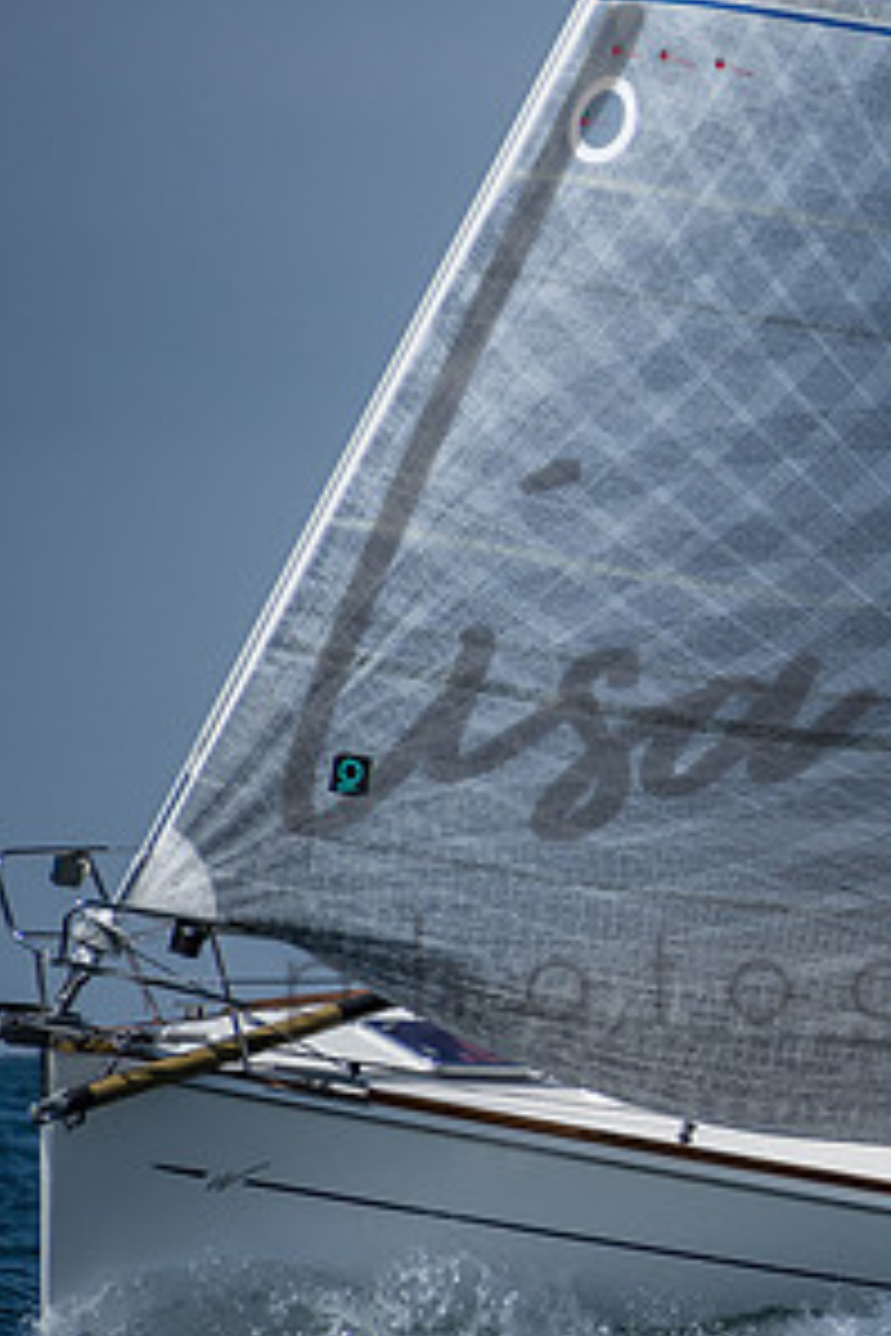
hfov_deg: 2.4
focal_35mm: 580
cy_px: 754
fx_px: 21531
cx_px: 1955
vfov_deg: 3.6
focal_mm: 195
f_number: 6.3
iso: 200
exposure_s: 1/2000
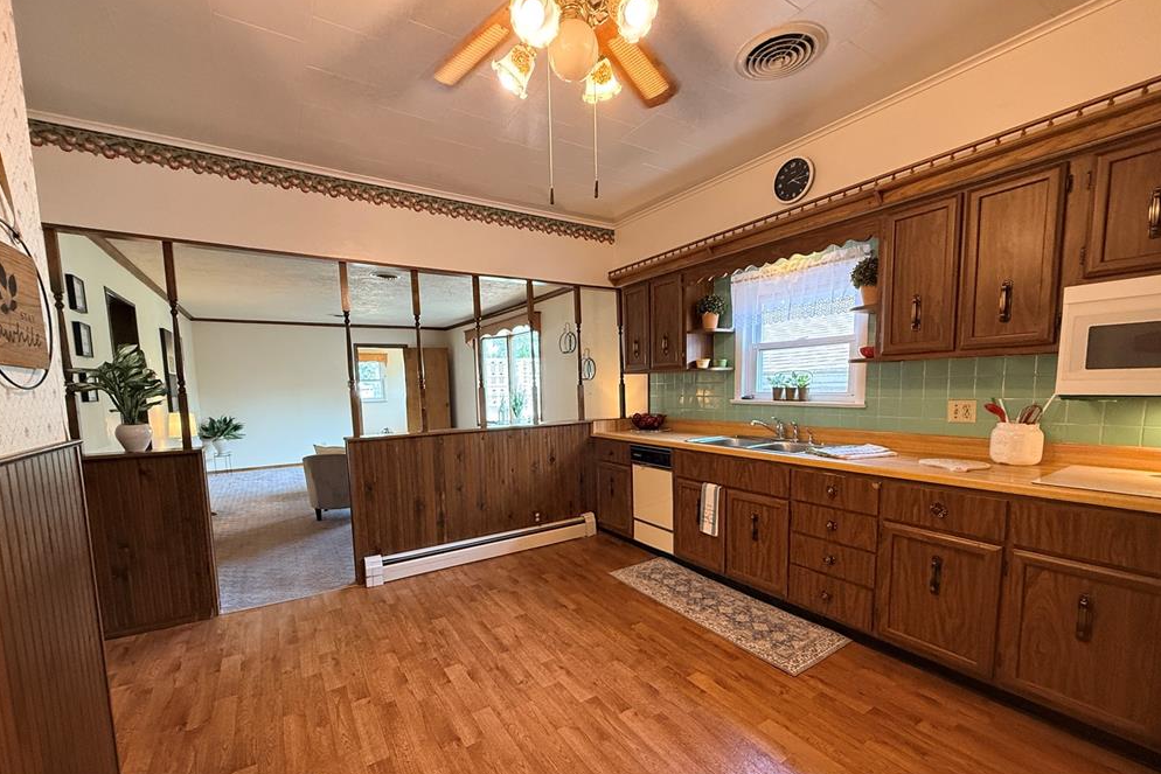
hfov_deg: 100.4
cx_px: 565
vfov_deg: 77.0
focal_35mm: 15
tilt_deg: -5.2
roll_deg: +1.5
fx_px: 484
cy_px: 435
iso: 500
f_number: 2.2
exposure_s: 1/120
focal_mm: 2.22
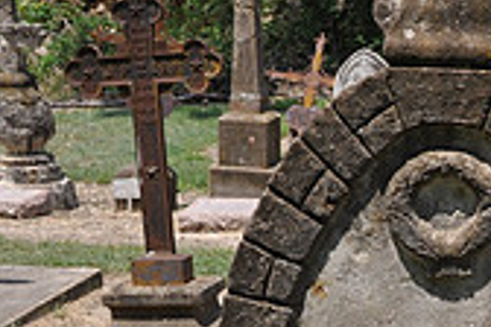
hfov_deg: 21.1
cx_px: 506
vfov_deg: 14.2
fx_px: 1268
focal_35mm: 93
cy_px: 396
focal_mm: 18
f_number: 10
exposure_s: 1/100
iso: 200
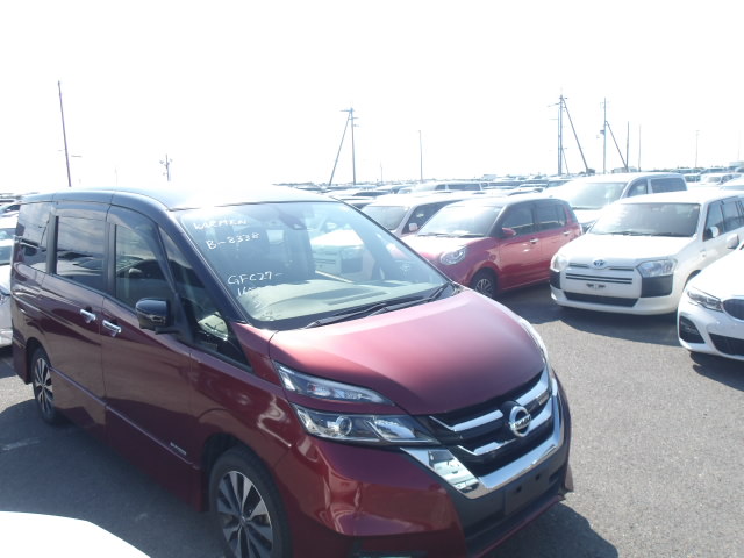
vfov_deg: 51.4
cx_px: 372
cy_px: 279
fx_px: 580
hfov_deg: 65.3
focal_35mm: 27
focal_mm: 4.9
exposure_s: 1/60
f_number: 10.4
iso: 100
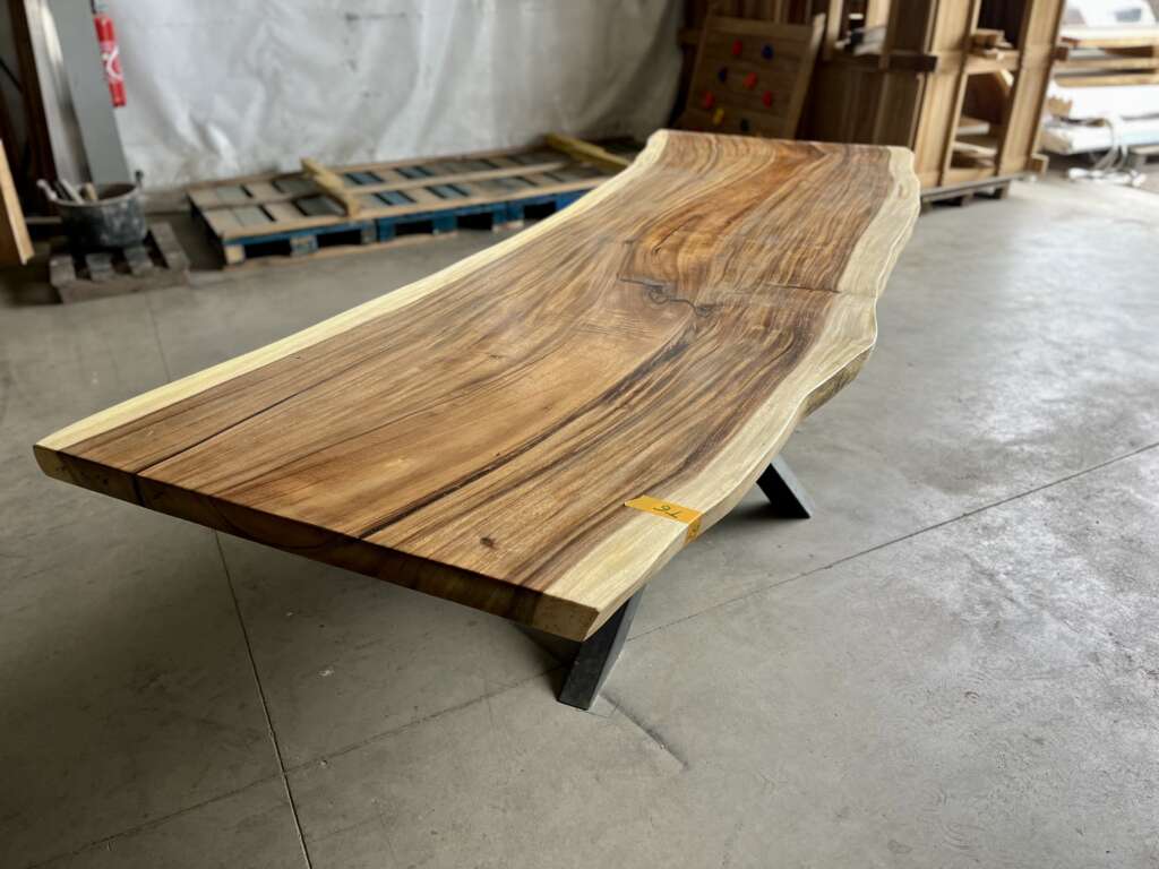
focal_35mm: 26
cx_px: 580
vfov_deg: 53.1
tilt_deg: -28.7
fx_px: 871
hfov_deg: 67.3
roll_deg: +0.9
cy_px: 434
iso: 64
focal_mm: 5.1
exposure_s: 1/121
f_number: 1.6
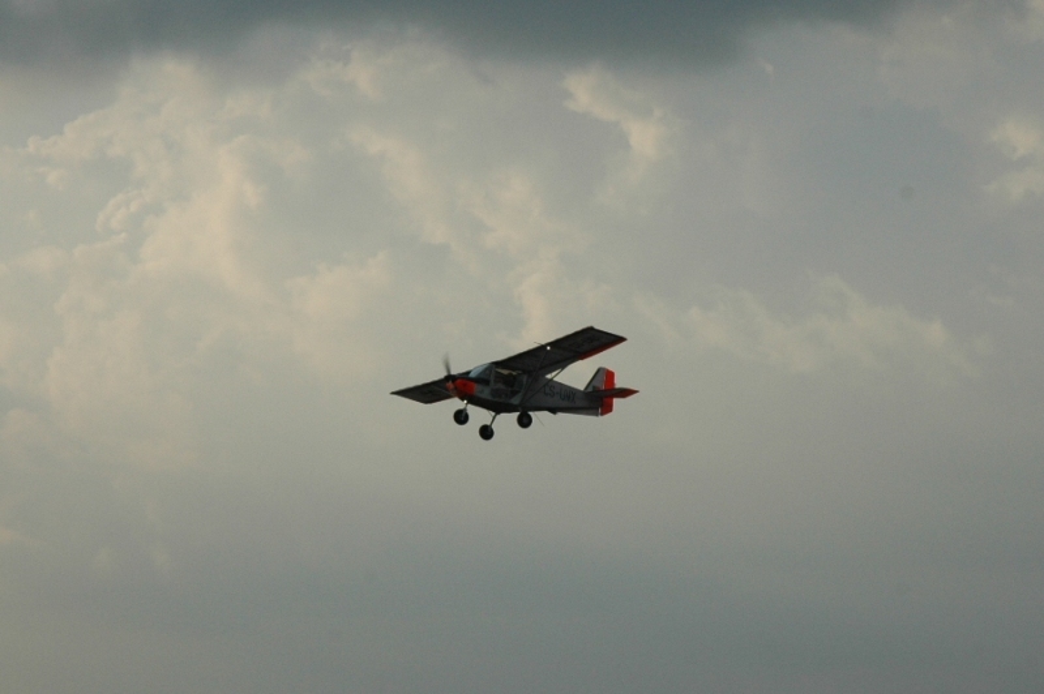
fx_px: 3042
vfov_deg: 13.0
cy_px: 347
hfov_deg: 19.5
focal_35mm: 105
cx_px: 522
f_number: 11
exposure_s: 1/500
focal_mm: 70
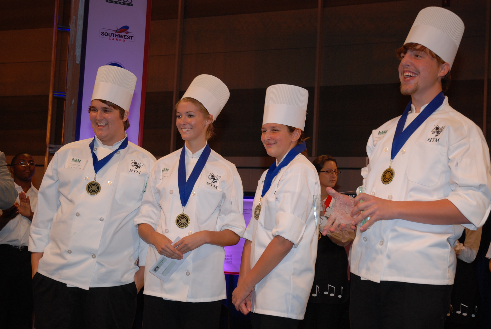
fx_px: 779
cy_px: 164
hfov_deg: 35.0
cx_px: 246
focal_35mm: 57
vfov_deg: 23.9
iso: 200
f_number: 4.2
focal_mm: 38
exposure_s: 1/60
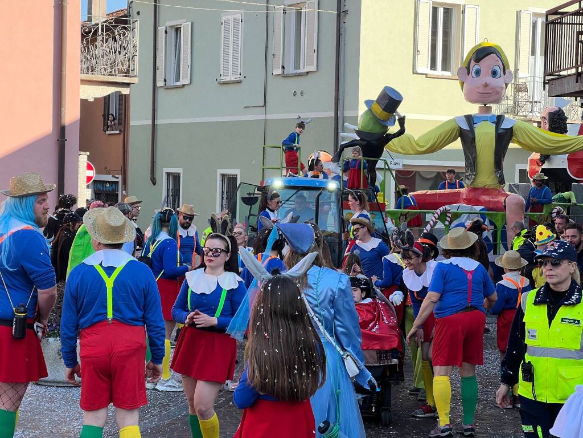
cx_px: 292
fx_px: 1297
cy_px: 219
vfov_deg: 19.1
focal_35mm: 77
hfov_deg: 25.3
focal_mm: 9
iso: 32
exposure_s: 1/191
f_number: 2.8
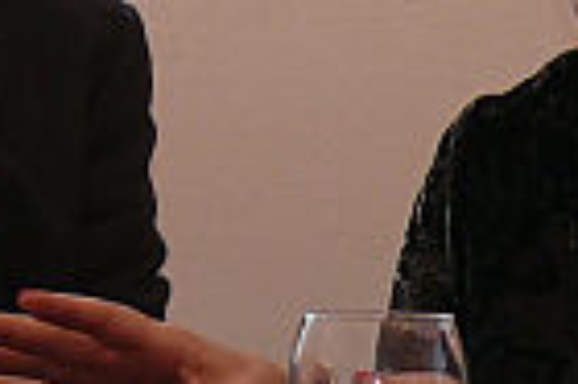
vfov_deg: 2.5
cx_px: 277
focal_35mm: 542
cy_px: -161
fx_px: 8692
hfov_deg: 3.8
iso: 100
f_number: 4
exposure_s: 1/30
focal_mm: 19.2
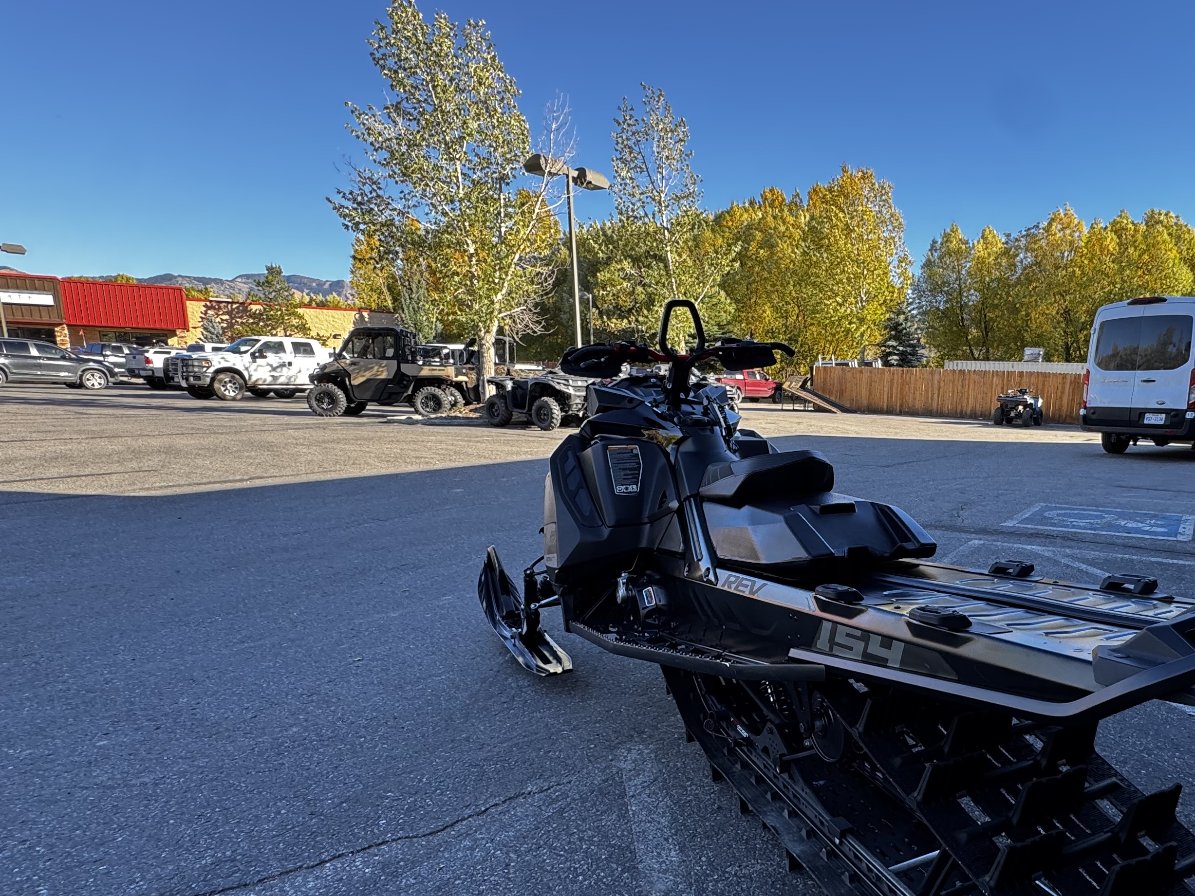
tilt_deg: -12.1
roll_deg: -1.3
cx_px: 822
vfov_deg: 58.4
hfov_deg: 71.1
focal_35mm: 23
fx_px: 794
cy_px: 543
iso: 40
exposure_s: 1/140
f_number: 2.2
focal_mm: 2.22
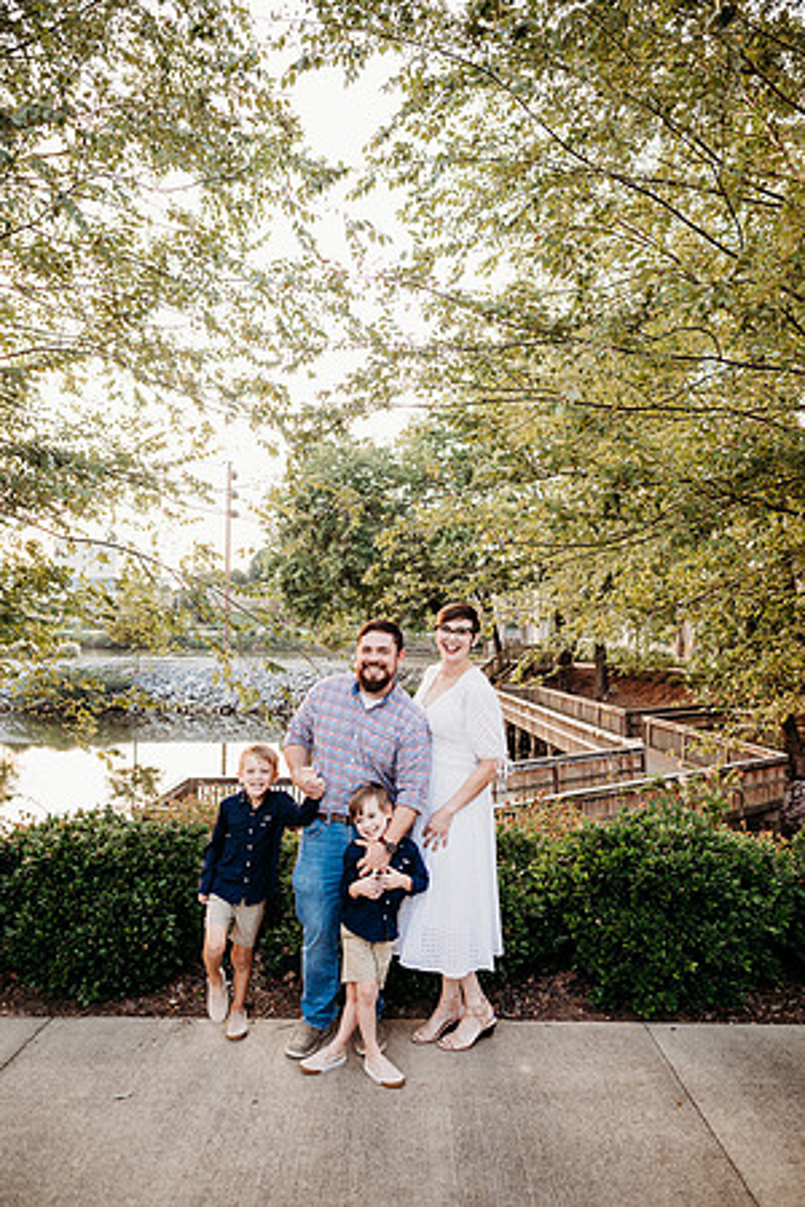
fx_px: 805
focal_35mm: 24
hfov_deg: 53.1
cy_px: 604
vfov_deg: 73.7
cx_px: 402
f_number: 3.2
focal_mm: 24
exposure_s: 1/200
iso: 320
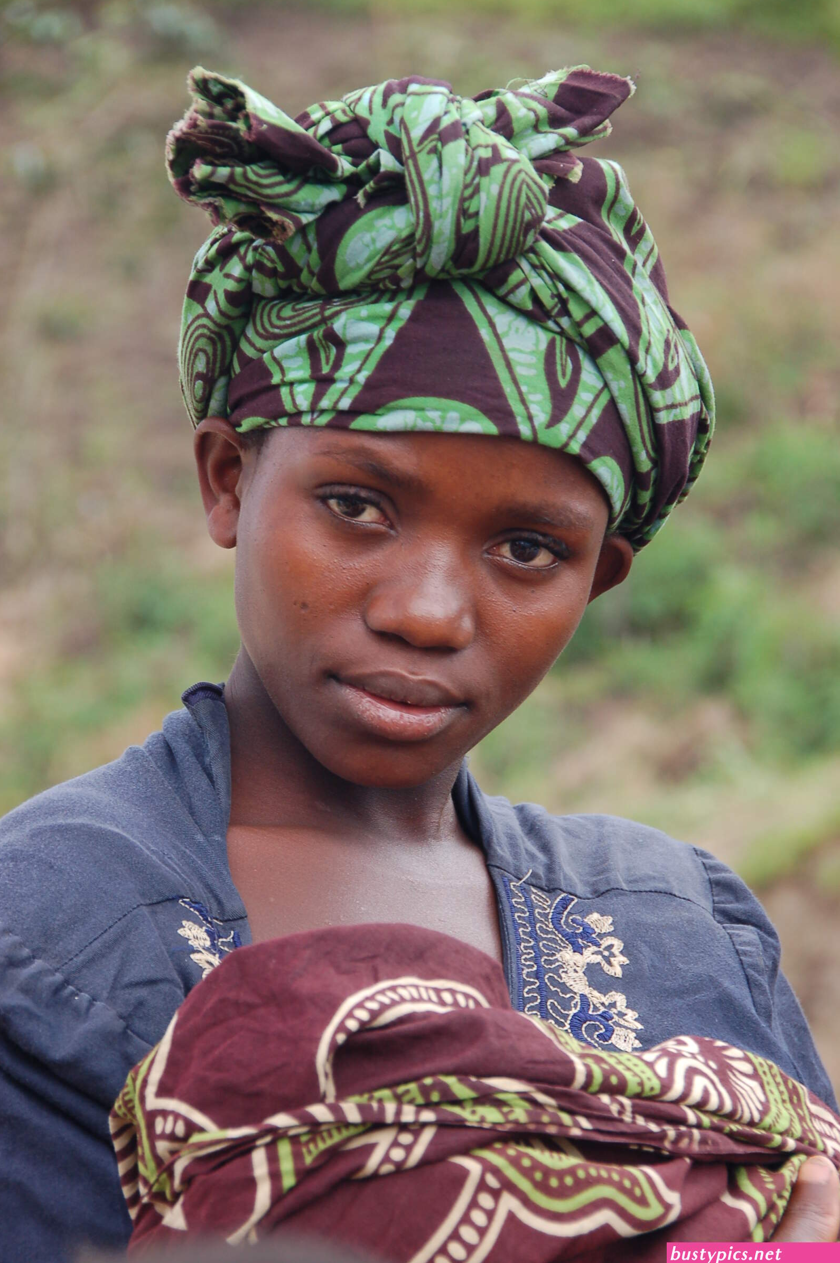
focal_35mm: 159
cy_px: 629
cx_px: 422
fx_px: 5557
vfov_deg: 13.0
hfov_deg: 8.6
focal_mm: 105
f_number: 8
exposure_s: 1/60
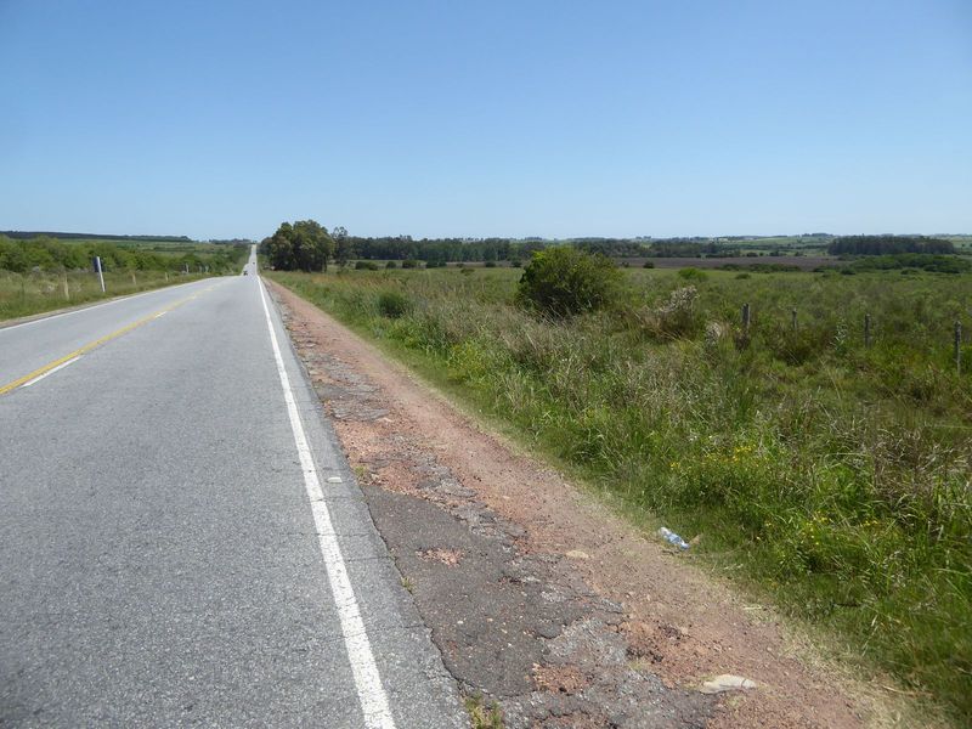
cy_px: 364
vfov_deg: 54.9
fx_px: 702
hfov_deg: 69.4
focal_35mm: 25
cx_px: 486
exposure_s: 1/1000
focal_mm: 4.3
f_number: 3.3
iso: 80
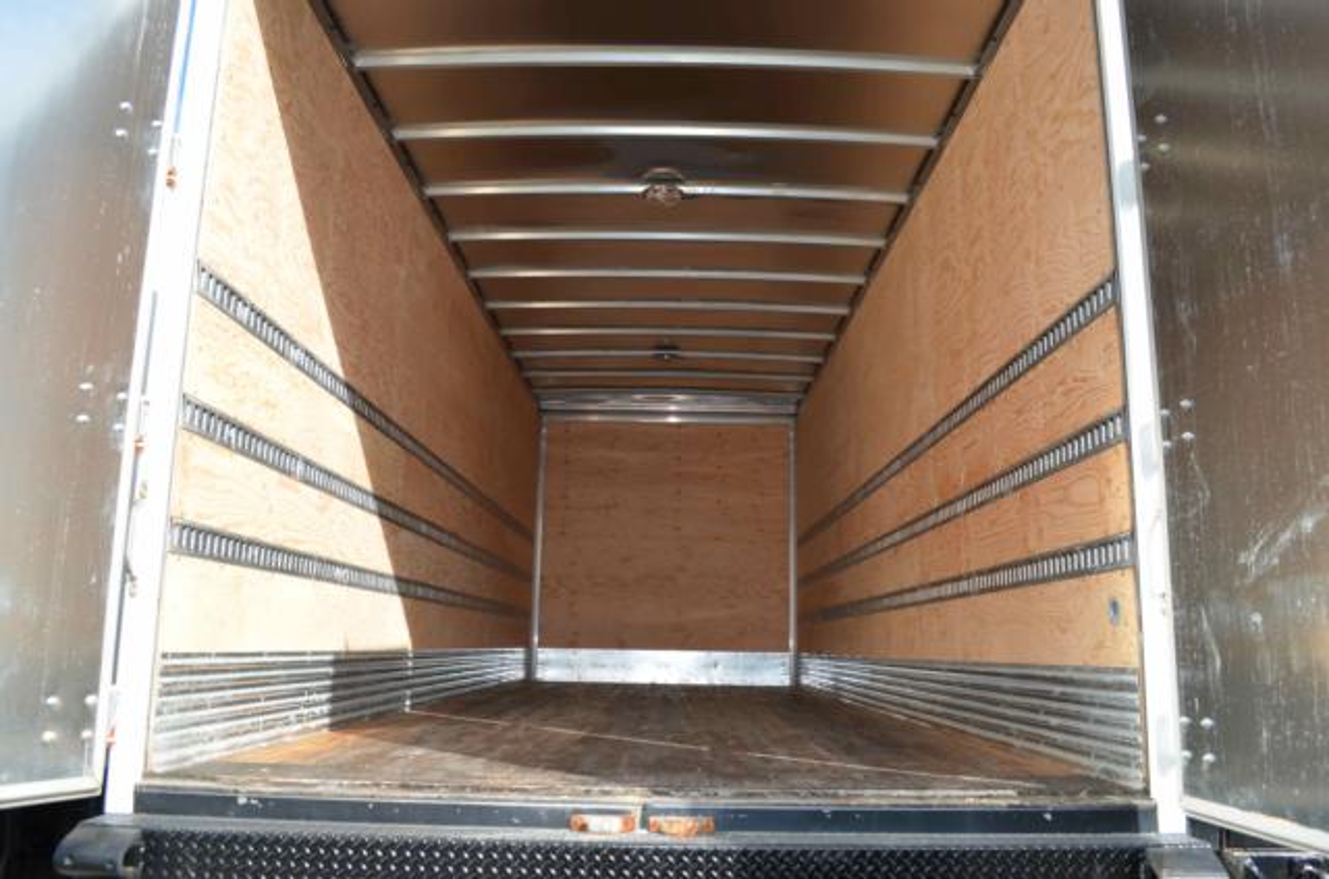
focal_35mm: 27
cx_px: 664
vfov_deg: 47.7
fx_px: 994
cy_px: 440
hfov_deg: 67.5
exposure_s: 1/200
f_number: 7.1
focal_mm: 18
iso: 100
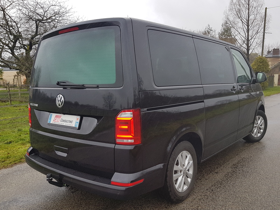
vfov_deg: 53.1
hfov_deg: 67.3
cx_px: 140
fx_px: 210
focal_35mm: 26
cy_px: 105
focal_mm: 4.2
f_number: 1.7
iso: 40
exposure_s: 1/194
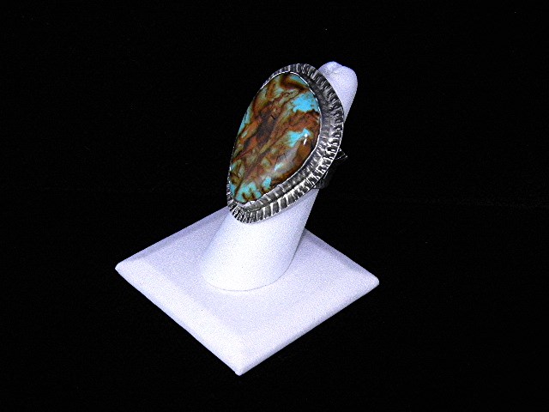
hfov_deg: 32.7
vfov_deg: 24.8
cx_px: 274
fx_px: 936
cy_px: 206
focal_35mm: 59
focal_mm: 10.6
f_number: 8
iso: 800
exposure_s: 1/30
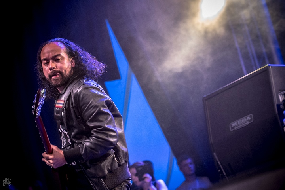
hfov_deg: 19.5
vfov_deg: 13.0
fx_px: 831
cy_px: 95
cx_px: 142
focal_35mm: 105
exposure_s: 1/100
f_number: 2.8
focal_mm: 70
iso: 1250
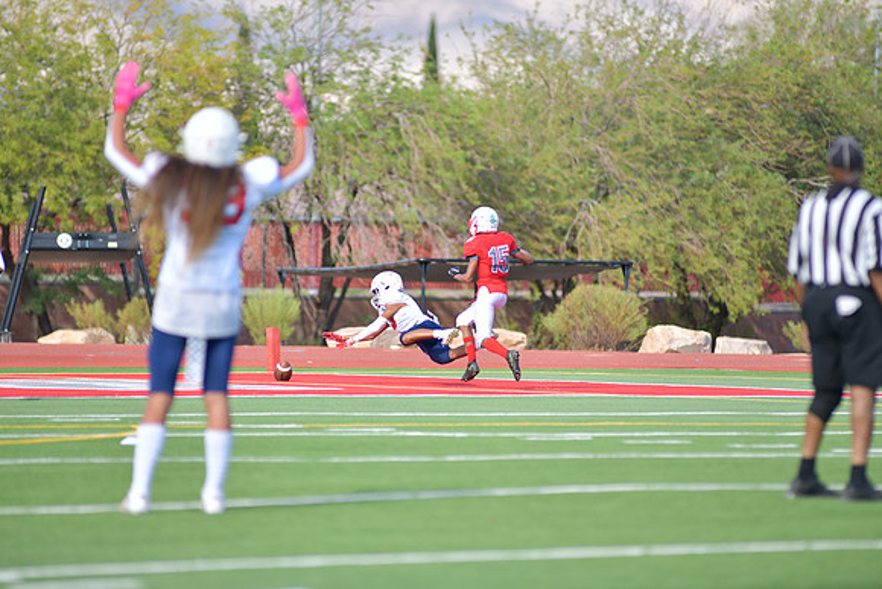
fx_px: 7351
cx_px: 441
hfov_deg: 6.9
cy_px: 294
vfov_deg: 4.6
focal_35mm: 300
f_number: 3.5
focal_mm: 300
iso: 250
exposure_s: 1/2000
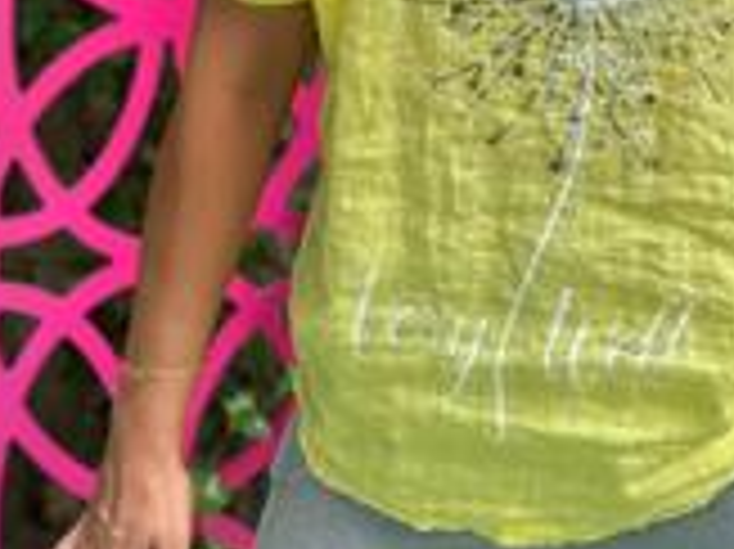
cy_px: -227
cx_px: 522
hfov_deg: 16.1
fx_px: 2585
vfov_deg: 11.7
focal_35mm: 122
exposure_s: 1/192
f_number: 1.78
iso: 64
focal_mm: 6.76
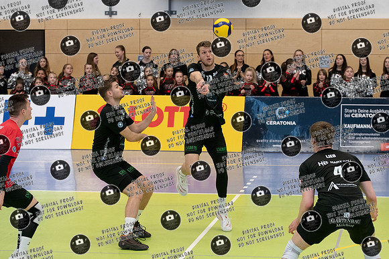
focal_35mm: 111
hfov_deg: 18.4
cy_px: 118
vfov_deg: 12.4
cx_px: 229
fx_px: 1197
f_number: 3.5
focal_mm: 82
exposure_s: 1/800
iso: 2800
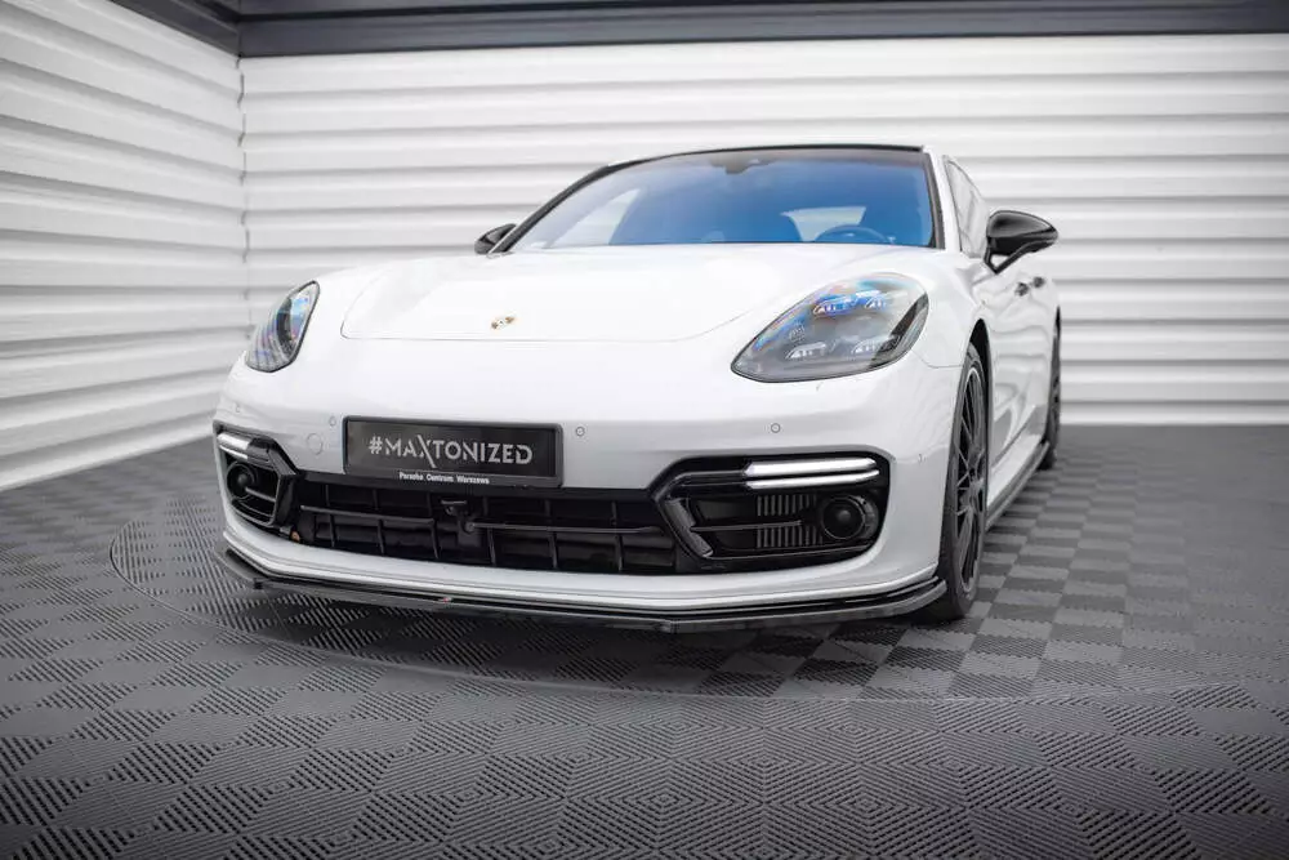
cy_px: 430
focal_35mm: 35
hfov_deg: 54.4
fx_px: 1253
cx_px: 644
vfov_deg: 37.9
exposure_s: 1/200
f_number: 2.5
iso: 500
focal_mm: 35
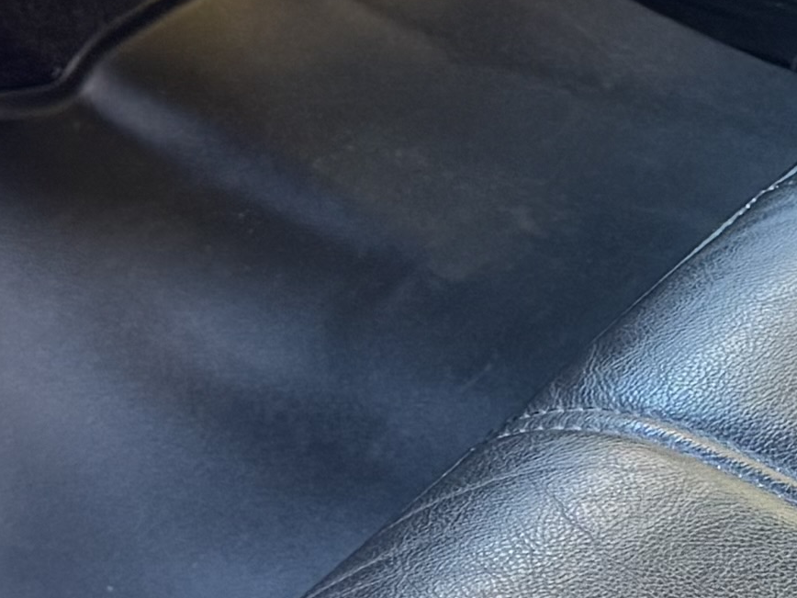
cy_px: -44
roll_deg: -5.3
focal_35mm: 158
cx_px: 938
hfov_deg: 12.2
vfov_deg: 9.3
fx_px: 3638
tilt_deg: -27.9
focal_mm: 6.76
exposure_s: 1/80
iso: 200
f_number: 1.78
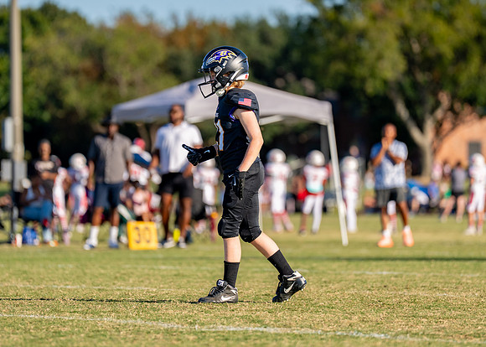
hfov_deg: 6.4
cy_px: 140
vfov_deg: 4.6
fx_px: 4349
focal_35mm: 315
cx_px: 235
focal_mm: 200
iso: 160
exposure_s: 1/3200
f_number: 2.8
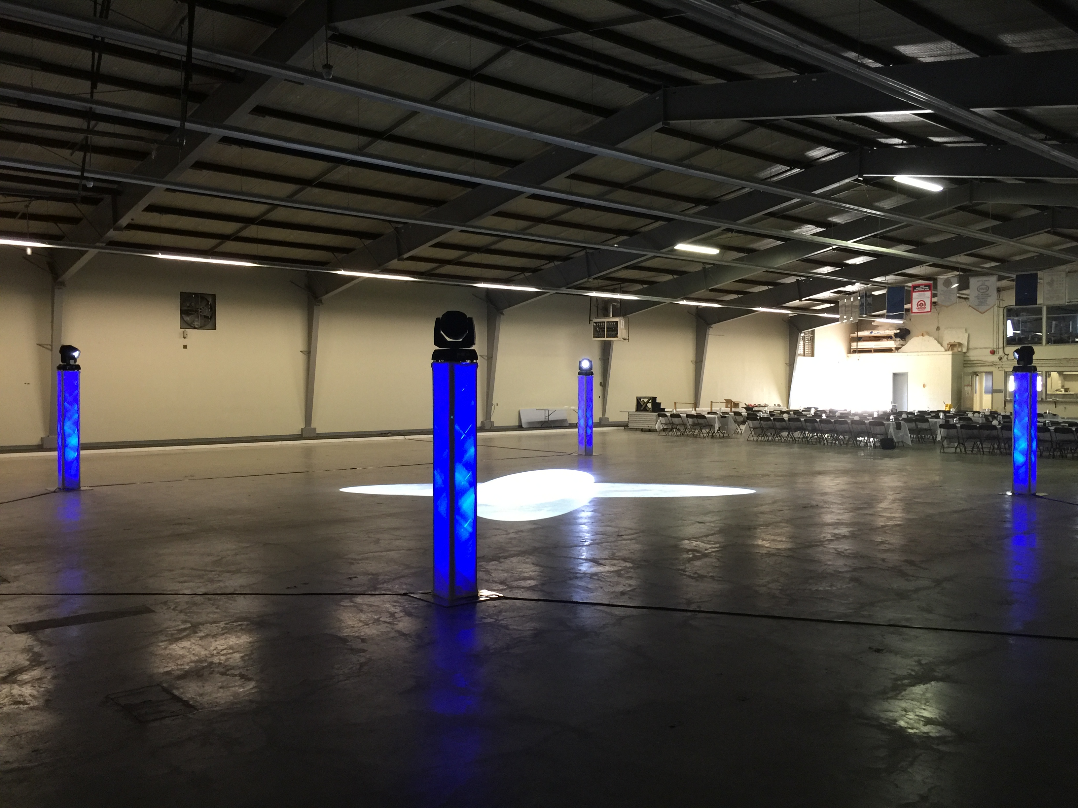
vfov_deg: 48.2
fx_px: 903
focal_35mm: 29
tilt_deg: -0.9
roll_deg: -1.2
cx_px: 539
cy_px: 404
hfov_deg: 61.7
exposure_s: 1/15
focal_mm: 4.15
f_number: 2.2
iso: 80
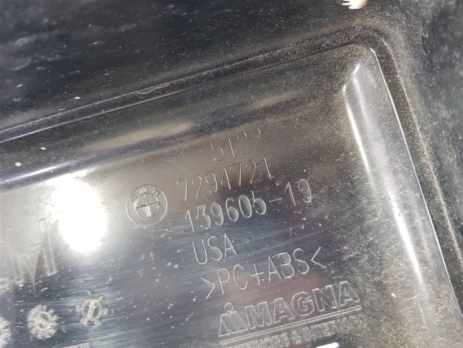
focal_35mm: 26
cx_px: 232
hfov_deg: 67.3
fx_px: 348
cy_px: 174
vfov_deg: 53.1
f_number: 1.7
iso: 250
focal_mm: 4.2
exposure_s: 1/25
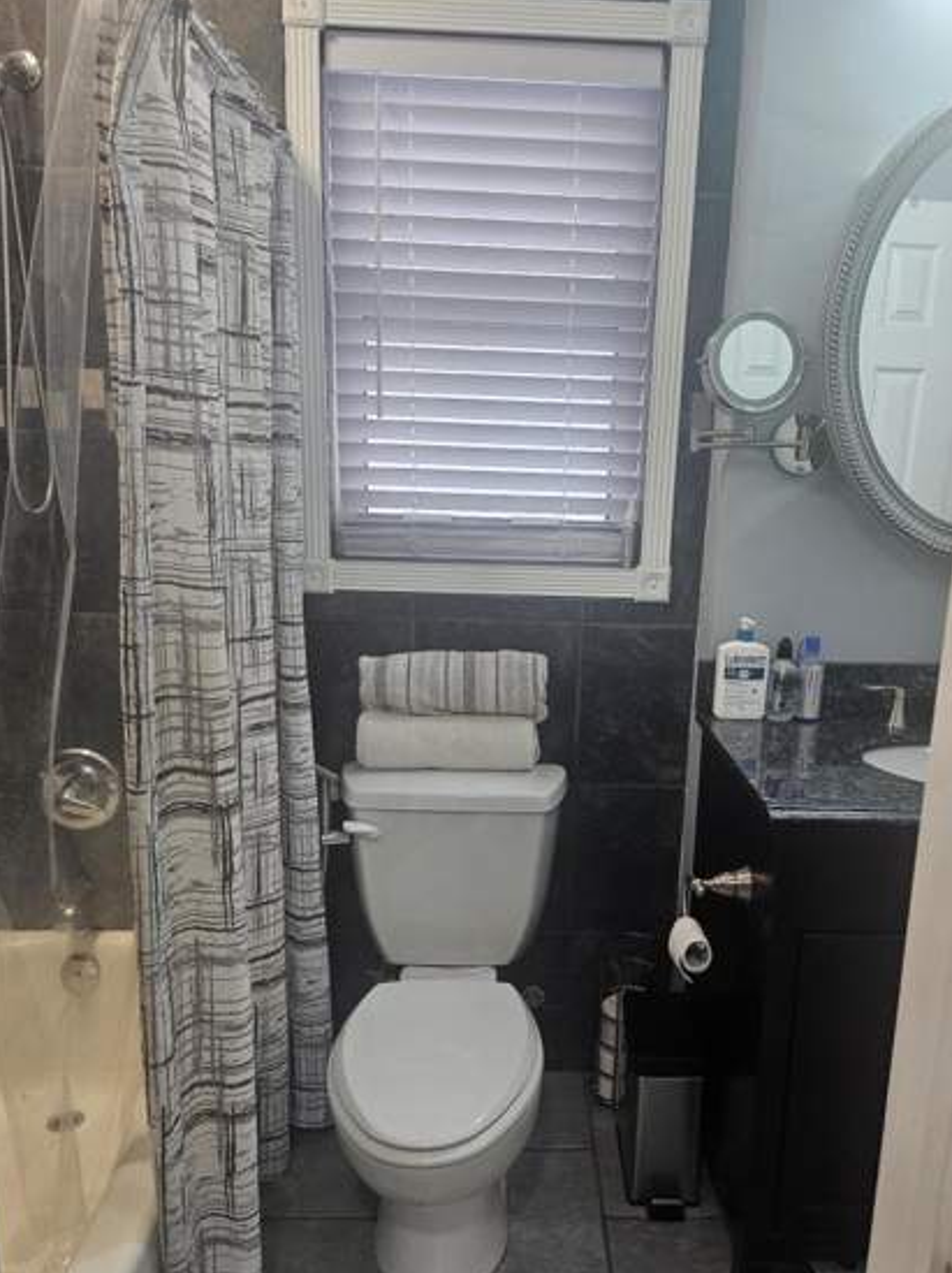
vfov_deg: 63.4
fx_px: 1028
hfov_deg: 49.5
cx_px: 544
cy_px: 686
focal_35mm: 28
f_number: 1.8
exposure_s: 1/120
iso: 640
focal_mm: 5
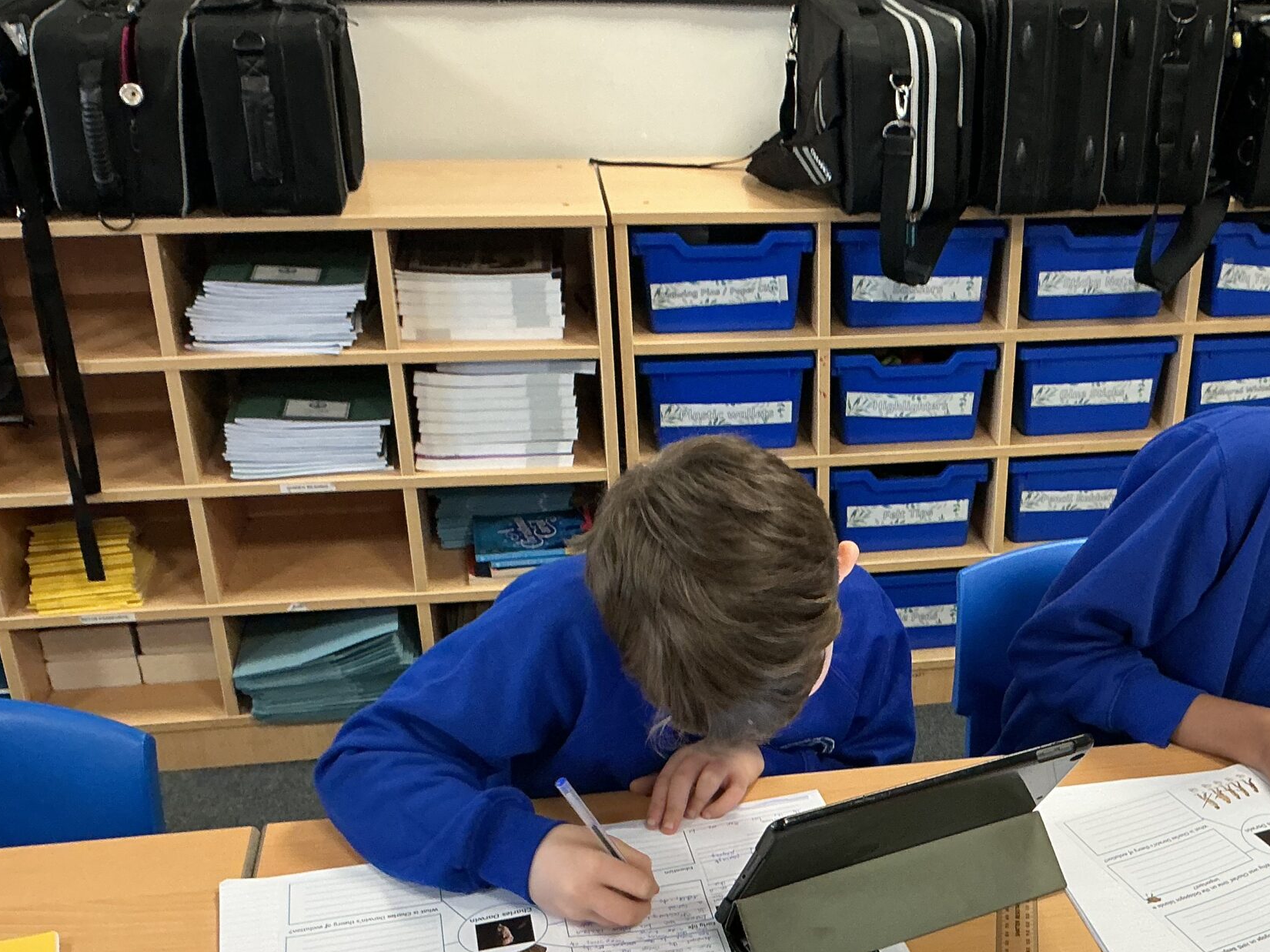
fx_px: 1651
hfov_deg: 41.1
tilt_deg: -28.7
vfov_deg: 31.9
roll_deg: -0.6
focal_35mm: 45
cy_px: 651
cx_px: 918
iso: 100
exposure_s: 1/60
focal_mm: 3
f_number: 1.8
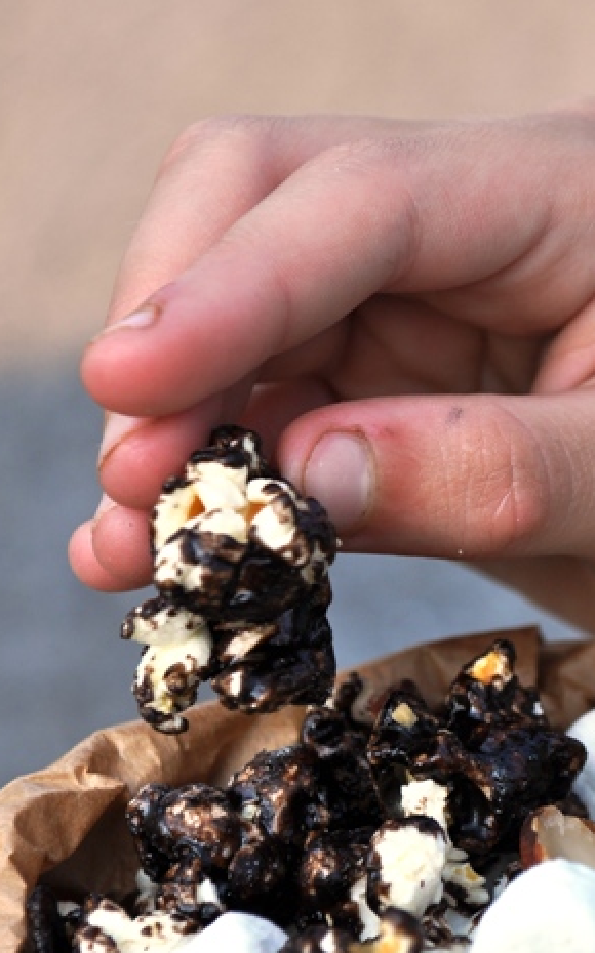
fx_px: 3007
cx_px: 426
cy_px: 615
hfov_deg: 11.3
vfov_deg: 18.0
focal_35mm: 116
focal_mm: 55
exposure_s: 1/250
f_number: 8
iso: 200
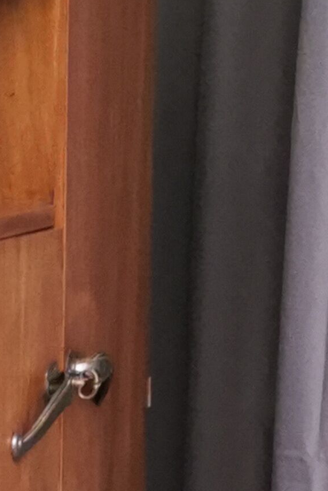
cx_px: -328
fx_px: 2296
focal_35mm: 168
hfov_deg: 7.8
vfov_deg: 12.0
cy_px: 570
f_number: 1.8
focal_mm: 5.58
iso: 320
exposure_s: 1/50
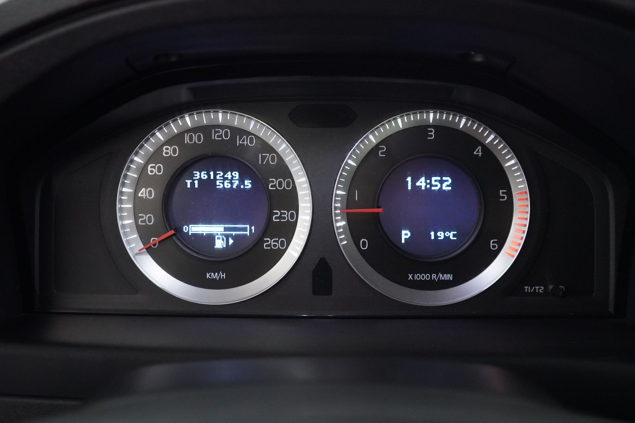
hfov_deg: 46.4
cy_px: 212
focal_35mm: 42
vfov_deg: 31.9
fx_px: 741
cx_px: 318
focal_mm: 28
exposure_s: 1/60
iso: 12800
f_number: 3.5
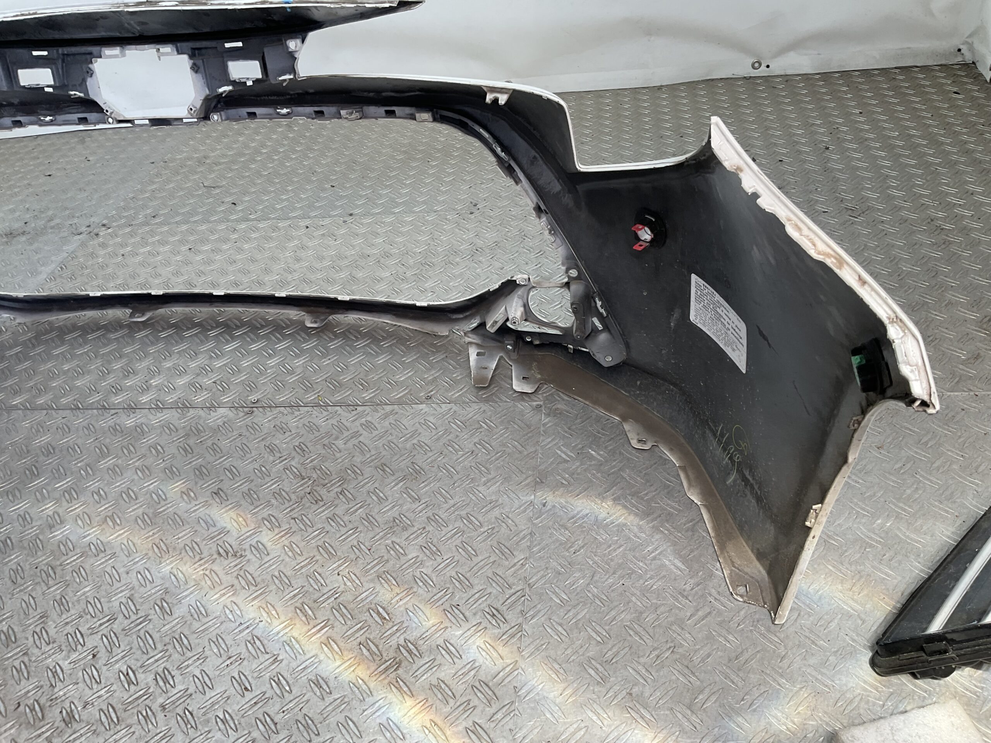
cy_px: 372
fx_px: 830
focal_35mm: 29
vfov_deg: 48.2
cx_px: 496
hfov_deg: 61.7
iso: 20
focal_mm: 3
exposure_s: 1/120
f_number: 1.8
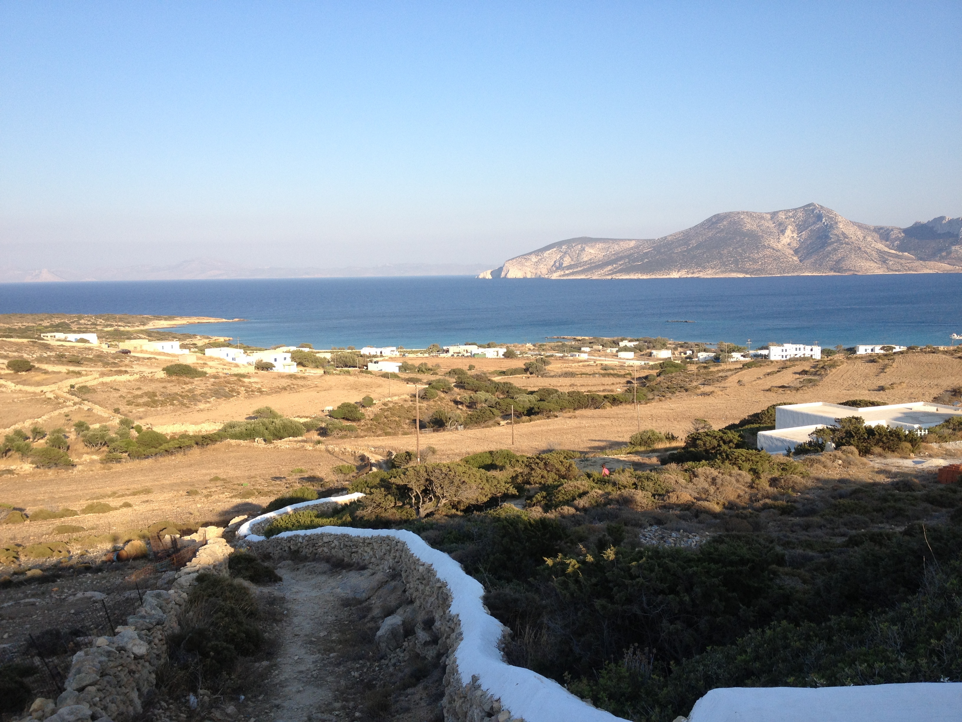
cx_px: 481
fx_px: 973
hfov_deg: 52.6
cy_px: 361
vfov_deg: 40.7
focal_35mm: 35
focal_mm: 4.28
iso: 50
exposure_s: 1/951
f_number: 2.4
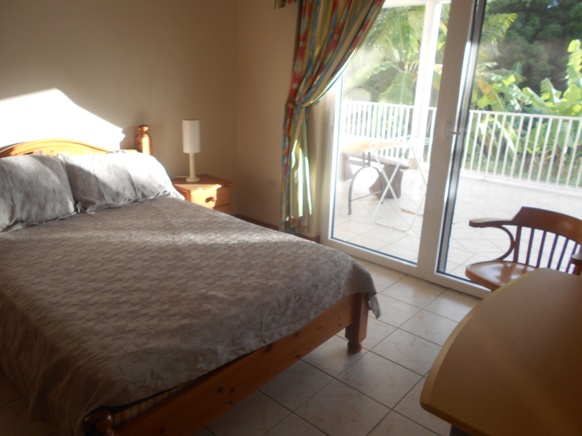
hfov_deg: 67.3
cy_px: 218
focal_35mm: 26
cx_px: 291
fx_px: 437
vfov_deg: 53.1
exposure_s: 1/40
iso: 80
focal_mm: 4.6
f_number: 3.2
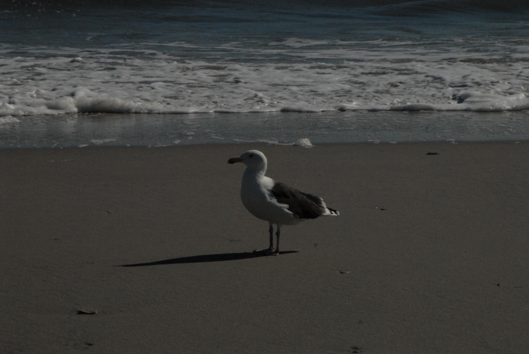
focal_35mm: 180
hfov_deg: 11.4
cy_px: 177
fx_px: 2649
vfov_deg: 7.7
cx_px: 264
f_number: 22
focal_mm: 120
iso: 800
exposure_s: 1/2000
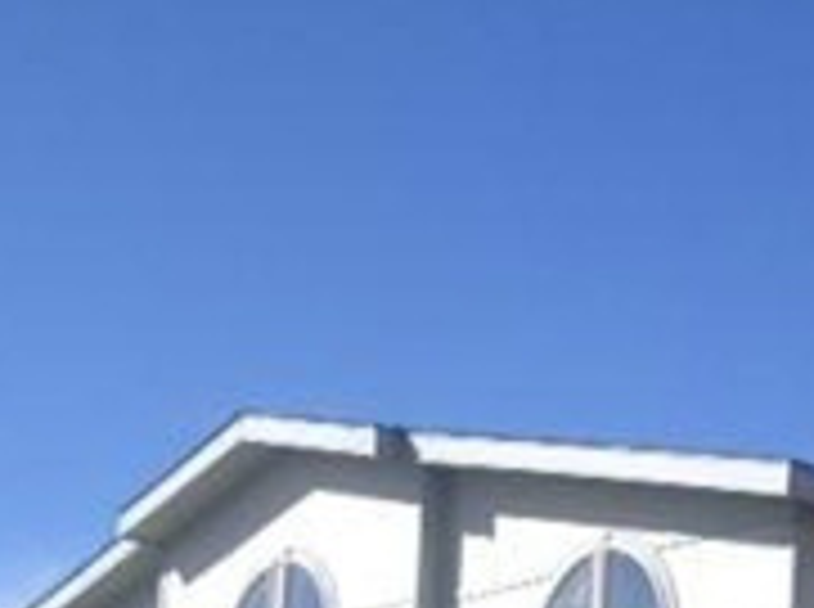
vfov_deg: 11.4
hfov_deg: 15.7
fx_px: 2910
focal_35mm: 124
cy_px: 928
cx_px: 738
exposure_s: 1/1416
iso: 50
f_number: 2.4
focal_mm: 4.28
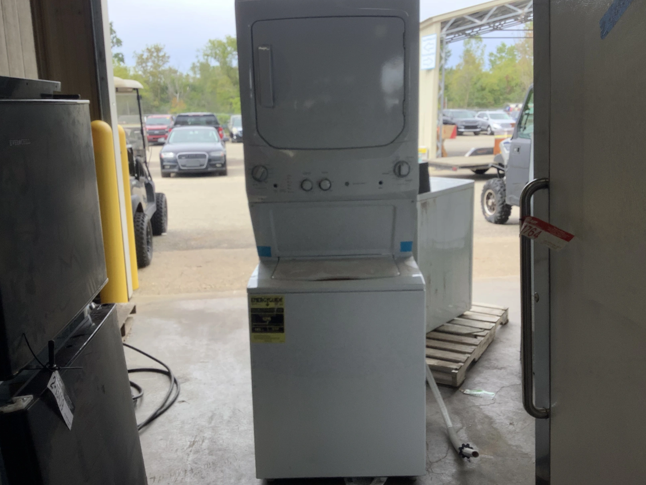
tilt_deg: -11.9
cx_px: 332
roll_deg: +0.5
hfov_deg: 56.8
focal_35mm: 32
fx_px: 597
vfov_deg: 44.2
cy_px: 239
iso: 25
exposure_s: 1/170
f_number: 2.4
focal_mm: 3.3
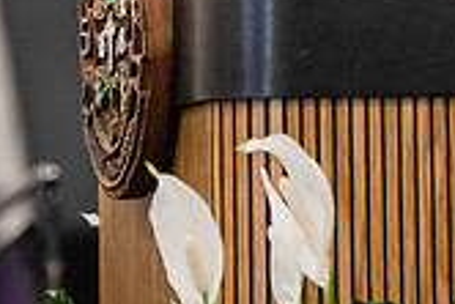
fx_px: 5743
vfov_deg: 3.0
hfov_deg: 4.5
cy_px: -125
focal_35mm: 454
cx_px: 674
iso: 3200
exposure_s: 1/200
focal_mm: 130
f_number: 3.2
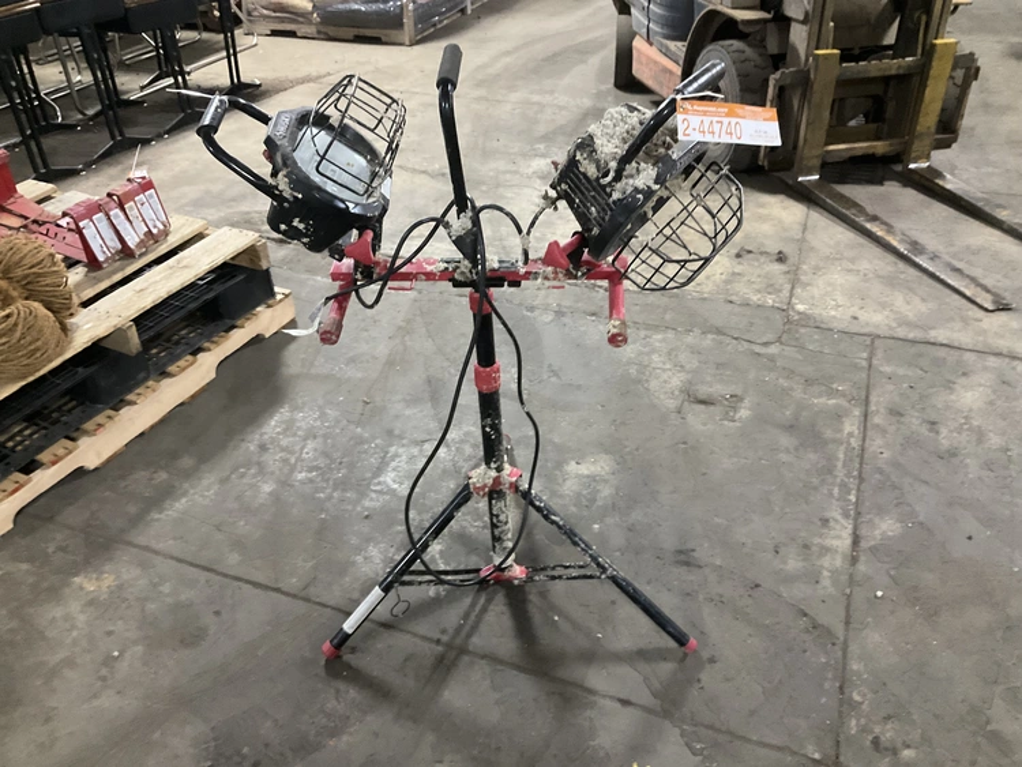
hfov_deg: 61.6
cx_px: 511
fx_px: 856
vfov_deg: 48.3
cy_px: 384
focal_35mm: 29
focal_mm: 3
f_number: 1.8
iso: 320
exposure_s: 1/30
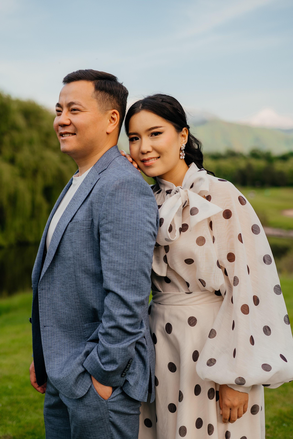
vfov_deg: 39.6
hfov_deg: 27.0
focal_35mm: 50
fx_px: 610
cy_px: 220
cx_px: 146
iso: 250
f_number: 2.5
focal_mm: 50
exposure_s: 1/400
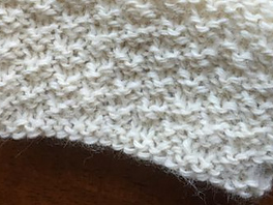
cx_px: 146
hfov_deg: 34.9
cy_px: 12
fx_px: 434
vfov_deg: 25.5
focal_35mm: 55
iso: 80
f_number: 2.2
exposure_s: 1/30
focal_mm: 4.15
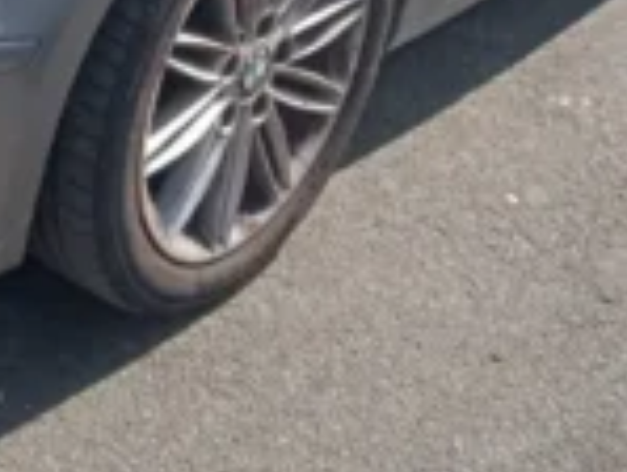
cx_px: 8
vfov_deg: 12.2
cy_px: -350
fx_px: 2048
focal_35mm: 113
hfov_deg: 17.0
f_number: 2.2
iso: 100
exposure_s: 1/1012
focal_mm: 3.46
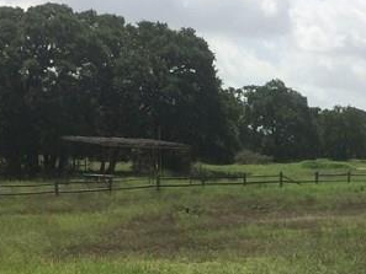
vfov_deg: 14.5
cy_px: 302
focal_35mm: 100
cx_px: 356
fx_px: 1058
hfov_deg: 19.1
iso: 32
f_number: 2.2
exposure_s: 1/4566
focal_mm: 4.15
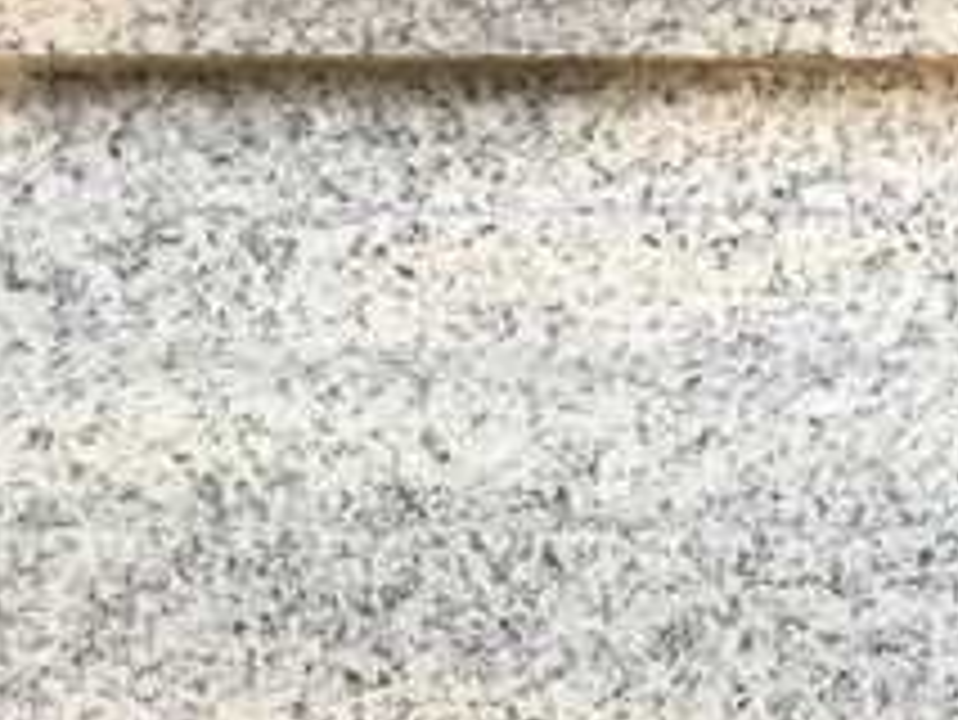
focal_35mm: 131
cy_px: 1429
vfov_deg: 10.4
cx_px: 1790
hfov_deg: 13.3
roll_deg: +0.6
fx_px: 3627
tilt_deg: -16.4
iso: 25
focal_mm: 3.3
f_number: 2.4
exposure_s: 1/179
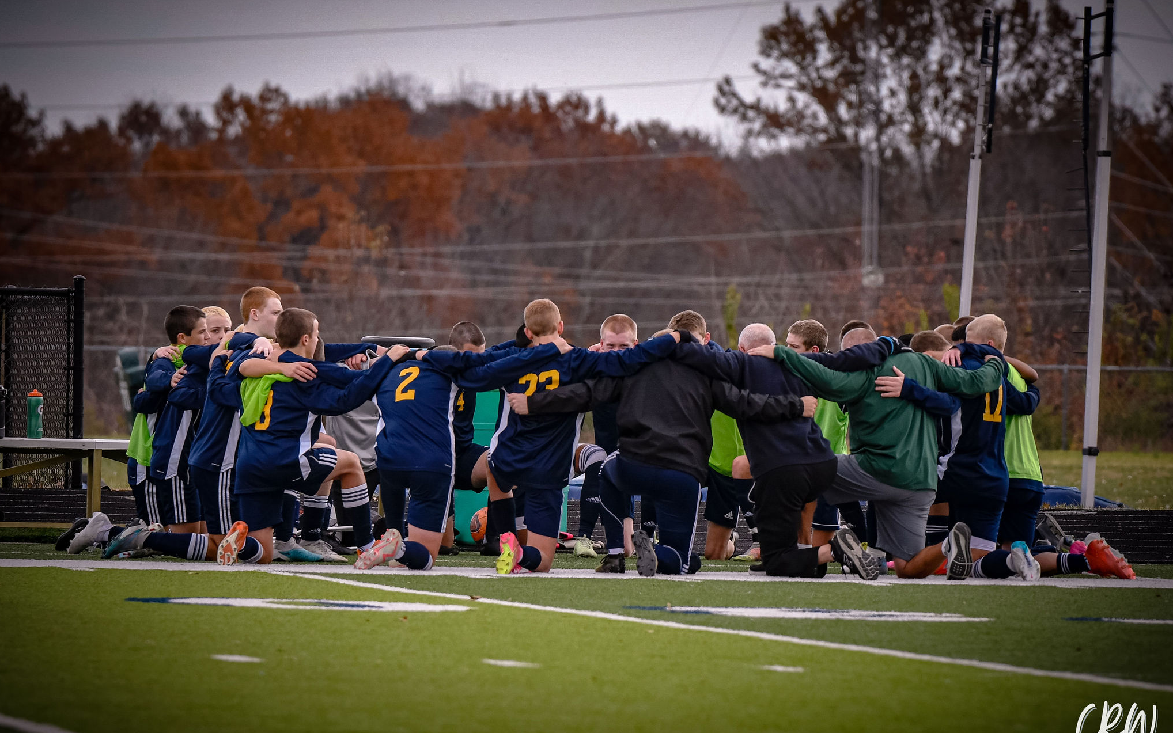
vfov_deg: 6.4
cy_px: 372
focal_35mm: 205
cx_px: 586
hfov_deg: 10.2
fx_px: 6554
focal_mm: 200
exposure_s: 1/1600
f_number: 4
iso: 320
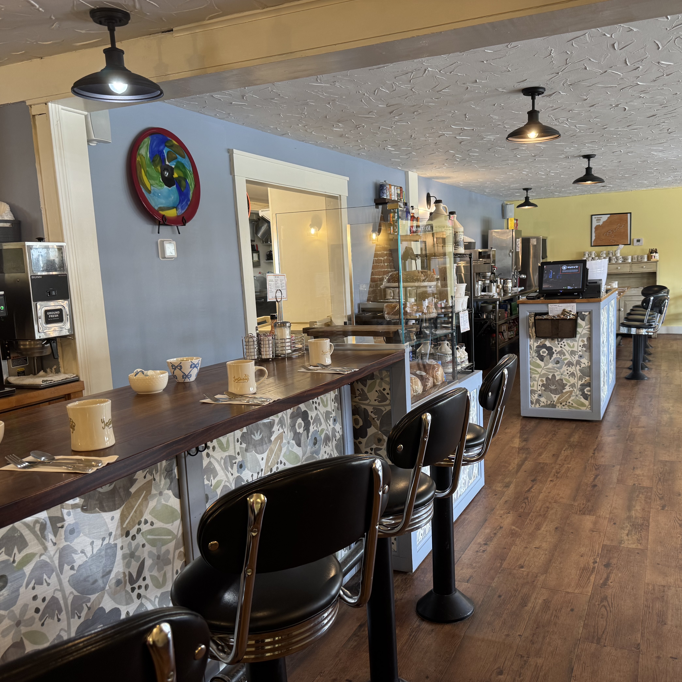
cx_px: 388
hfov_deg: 55.4
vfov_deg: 55.6
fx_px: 646
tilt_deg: -8.5
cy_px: 348
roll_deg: +2.2
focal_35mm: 29
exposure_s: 1/60
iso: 125
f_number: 1.78
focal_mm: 6.76
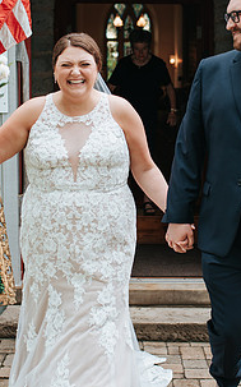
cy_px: 142
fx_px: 747
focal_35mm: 71
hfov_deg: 18.3
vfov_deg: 28.9
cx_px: 145
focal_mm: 35
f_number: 2.8
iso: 100
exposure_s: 1/200
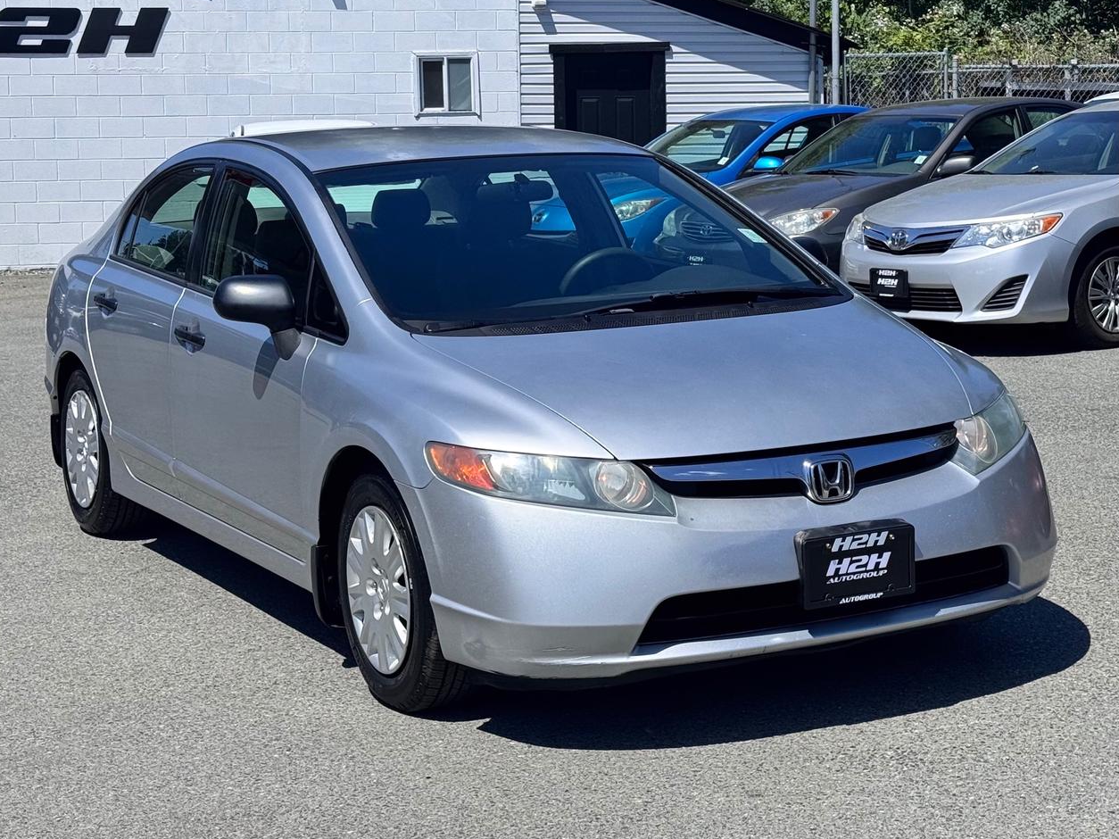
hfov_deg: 38.9
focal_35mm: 49
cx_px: 550
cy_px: 422
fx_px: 1584
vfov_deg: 29.7
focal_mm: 6.76
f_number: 1.78
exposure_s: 1/5848
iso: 64
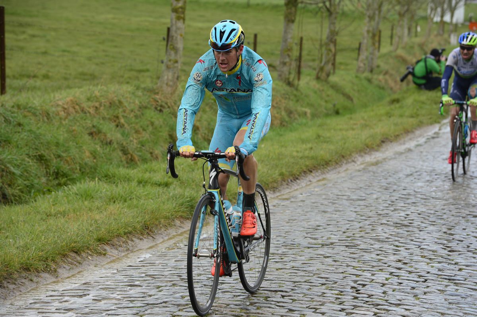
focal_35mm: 135
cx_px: 238
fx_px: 1787
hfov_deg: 15.2
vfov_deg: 10.1
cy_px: 158
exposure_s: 1/1000
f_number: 7.1
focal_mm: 135
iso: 800
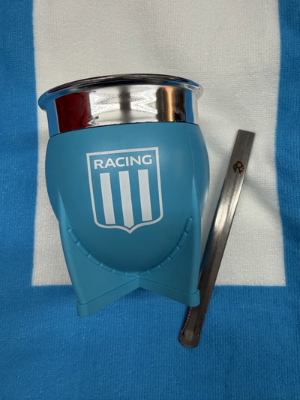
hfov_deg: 56.8
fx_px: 277
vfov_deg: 71.6
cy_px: 200
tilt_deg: -79.8
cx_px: 150
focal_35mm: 24
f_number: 2.2
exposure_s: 1/100
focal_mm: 2.22
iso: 125
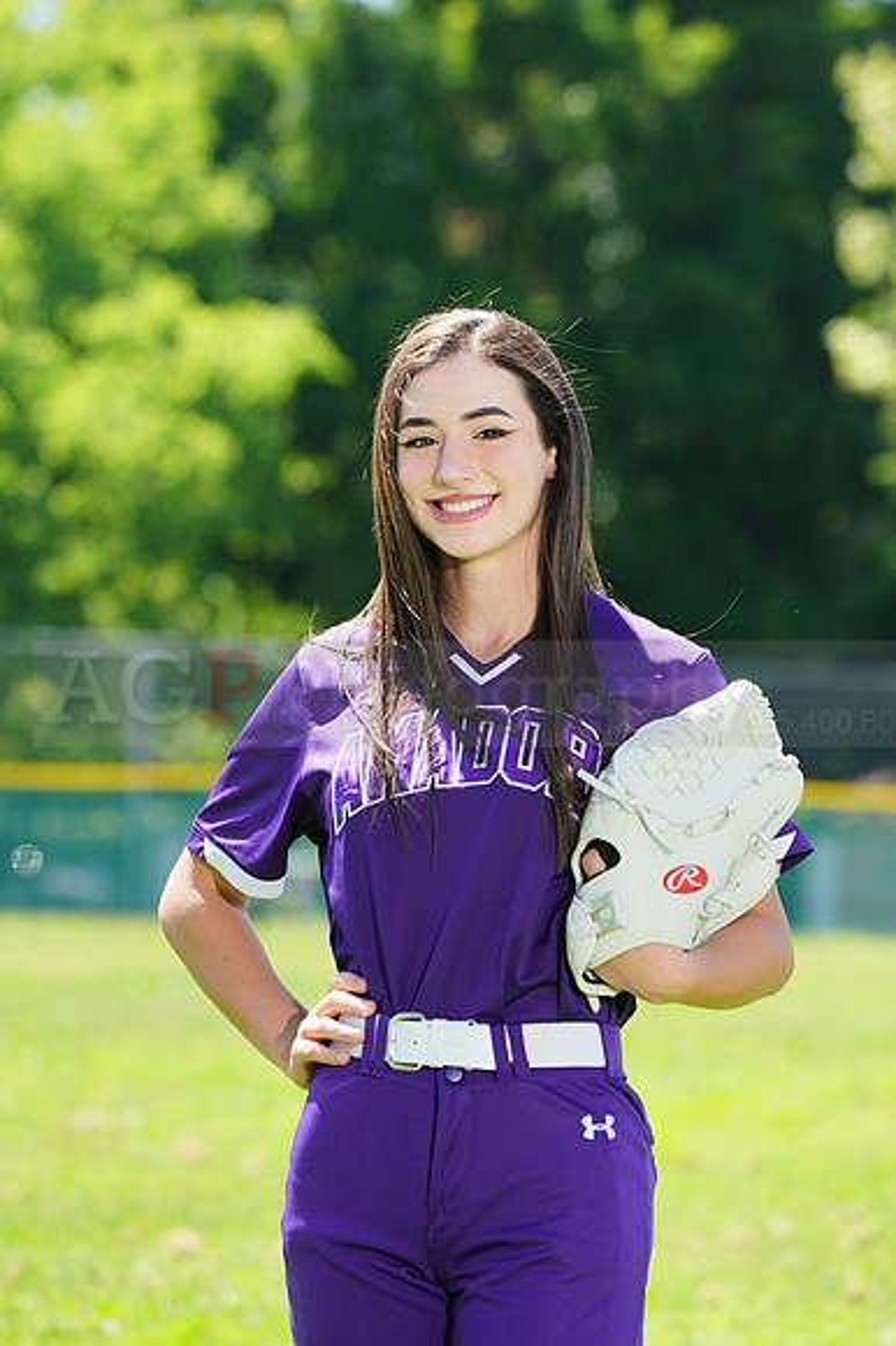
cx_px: 448
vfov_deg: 7.4
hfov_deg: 4.9
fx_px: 10428
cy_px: 673
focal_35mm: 279
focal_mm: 279
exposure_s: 1/160
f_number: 9
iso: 200
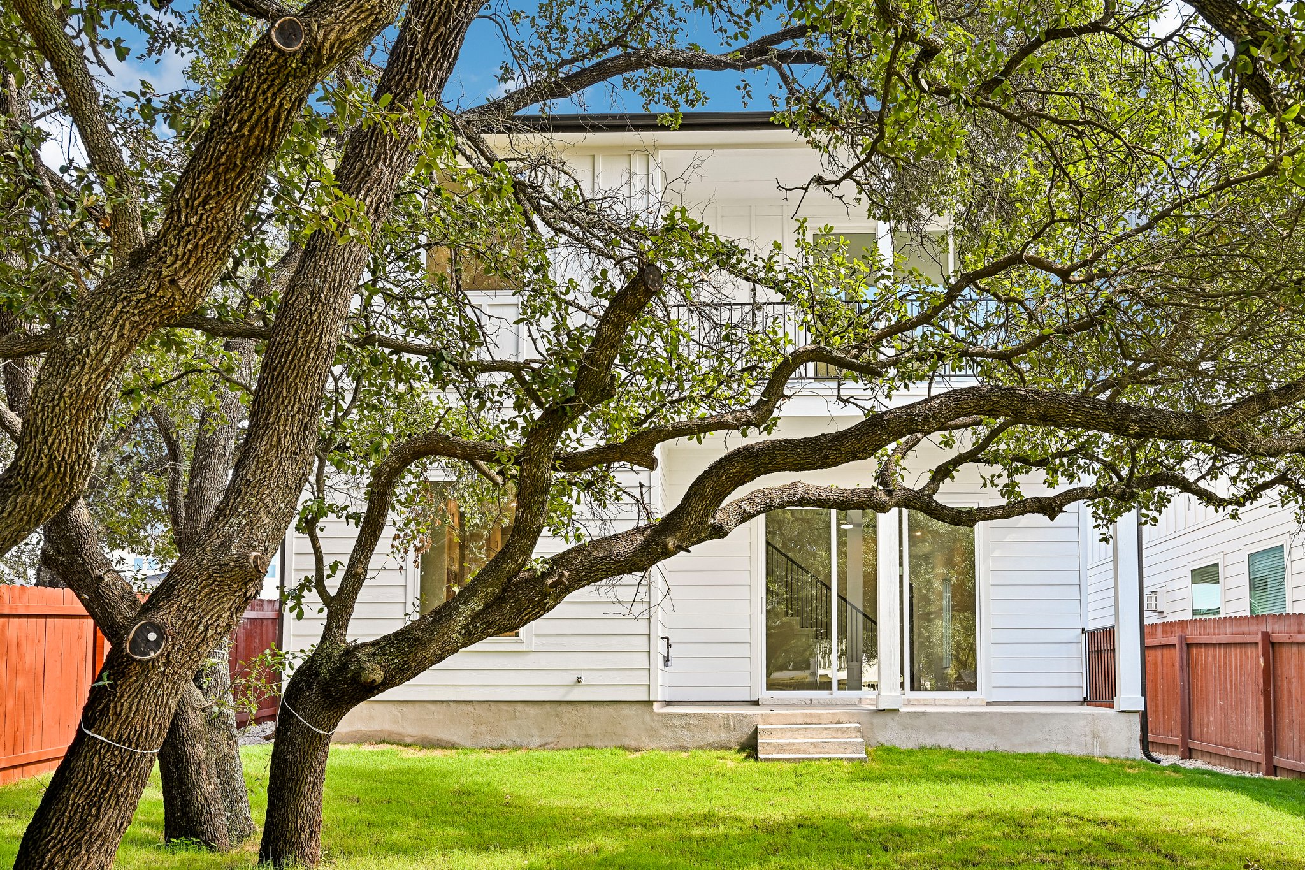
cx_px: 652
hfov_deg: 61.9
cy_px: 435
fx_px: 1087
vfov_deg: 43.6
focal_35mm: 30
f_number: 8
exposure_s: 1/30
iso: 110
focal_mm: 30
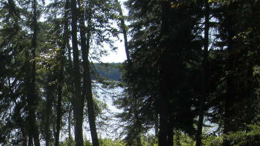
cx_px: -54
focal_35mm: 94
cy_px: 201
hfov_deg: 21.1
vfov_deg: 12.4
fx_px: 648
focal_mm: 7.5
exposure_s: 1/208
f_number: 5.4
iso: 64
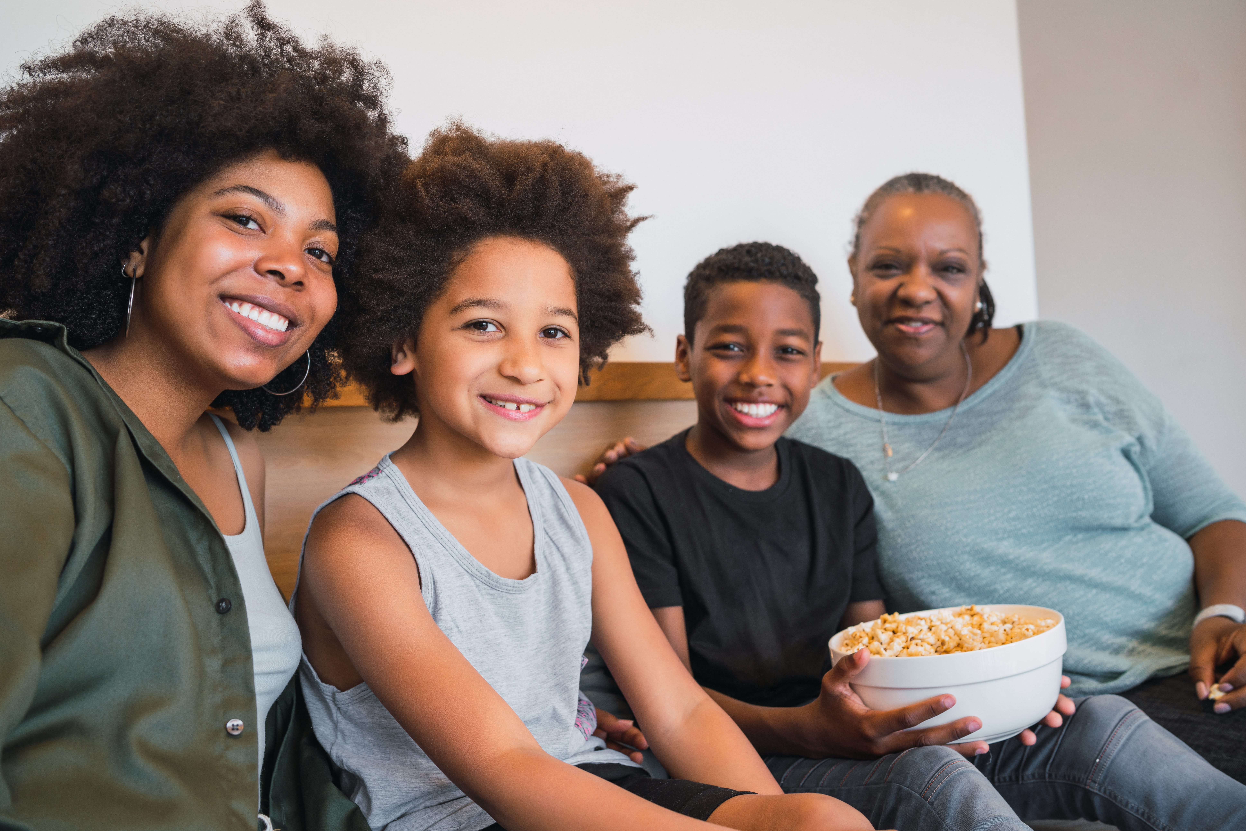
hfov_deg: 53.1
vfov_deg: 36.9
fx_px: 1246
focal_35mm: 36
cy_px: 422
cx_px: 609
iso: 320
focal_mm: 35
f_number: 4
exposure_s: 1/80
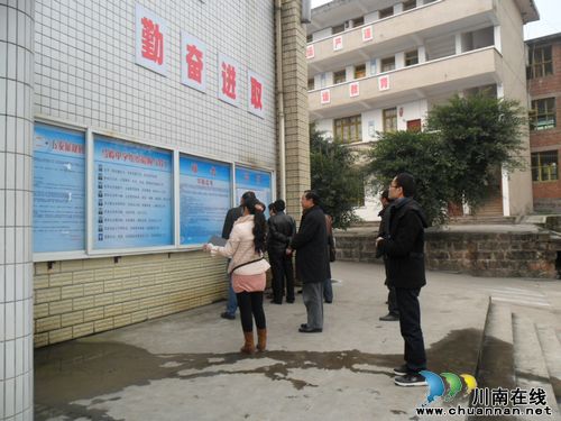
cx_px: 280
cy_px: 210
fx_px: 438
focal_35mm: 27
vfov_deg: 51.4
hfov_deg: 65.3
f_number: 3.5
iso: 100
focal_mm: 4.9
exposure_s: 1/180
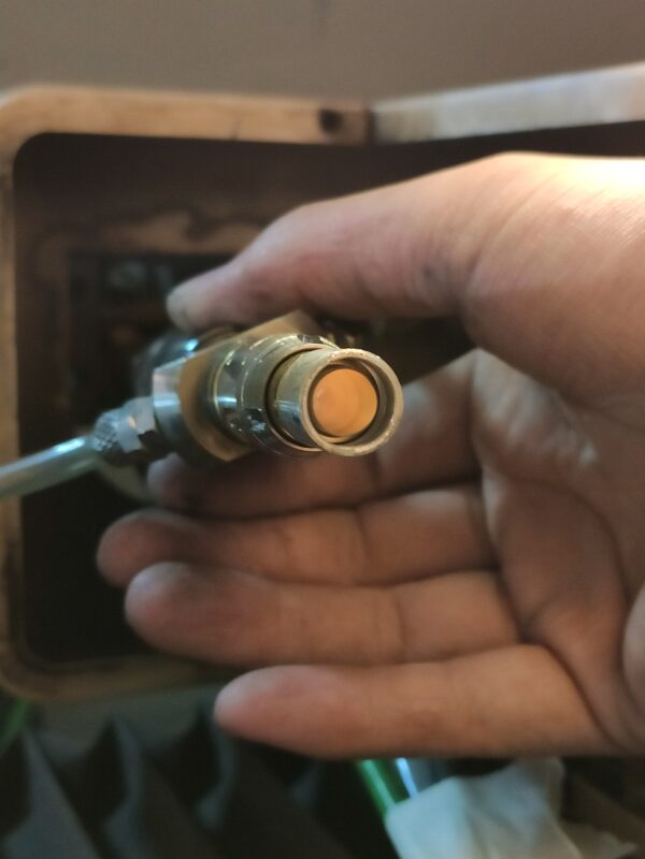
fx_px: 646
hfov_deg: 53.1
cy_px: 430
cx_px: 322
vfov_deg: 67.3
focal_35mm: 26
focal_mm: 4.77
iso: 1064
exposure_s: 1/24
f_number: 1.75
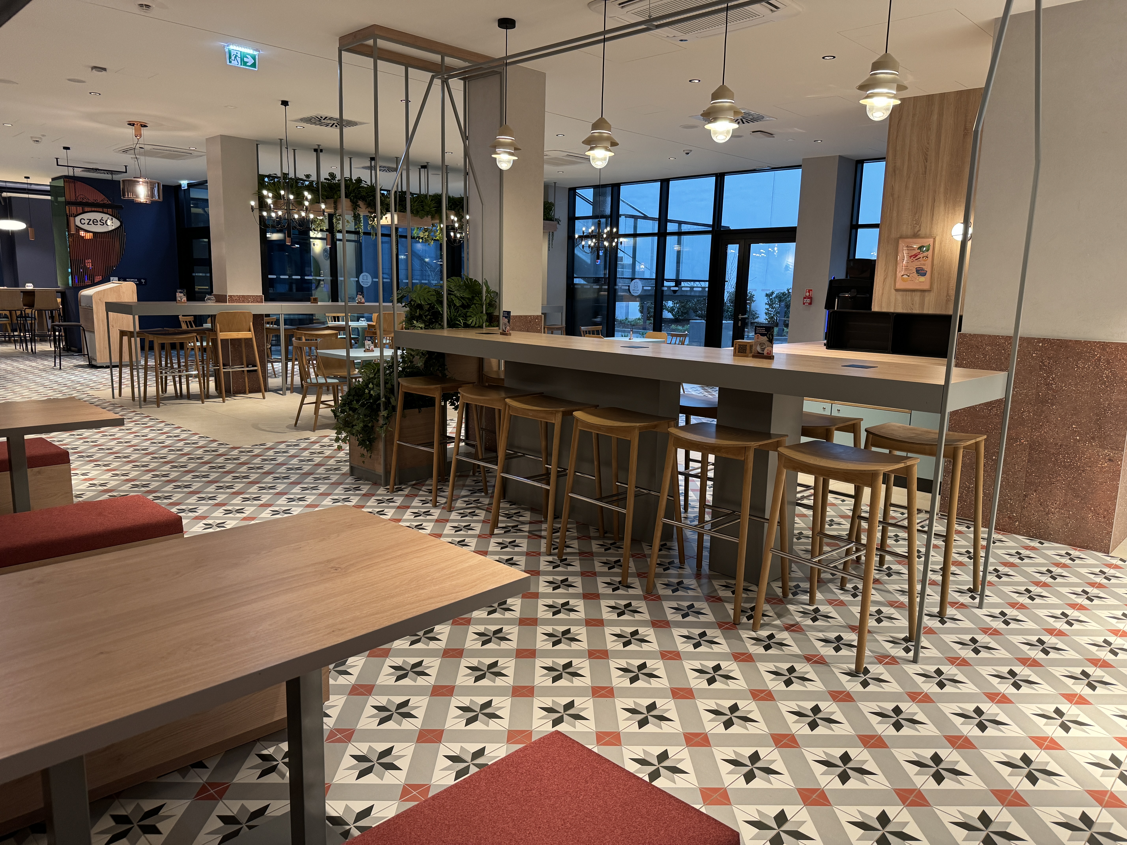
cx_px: 564
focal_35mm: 24
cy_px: 422
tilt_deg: -9.6
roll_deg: -1.5
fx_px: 781
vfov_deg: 56.8
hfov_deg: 71.6
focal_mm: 6.86
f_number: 1.78
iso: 200
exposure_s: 1/50
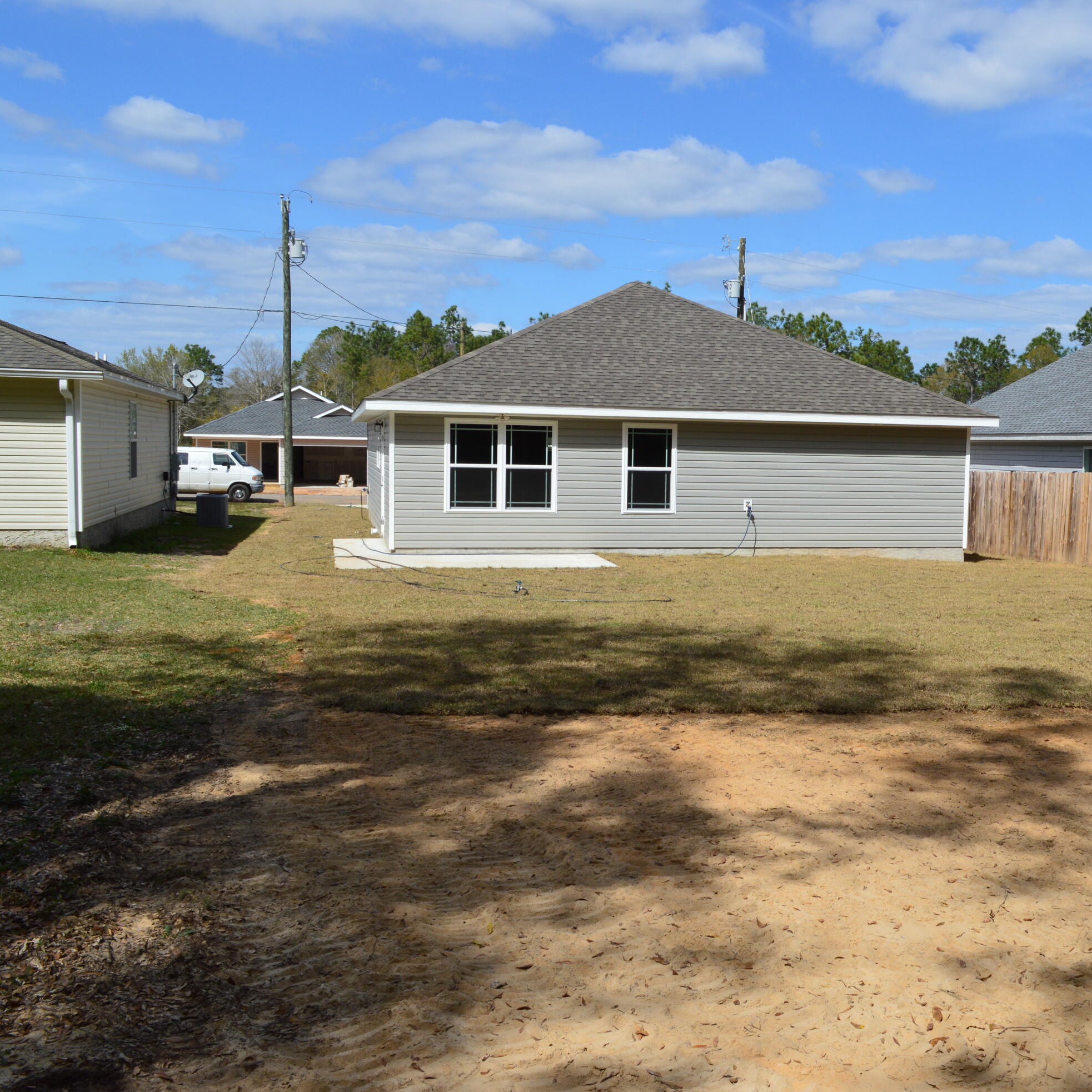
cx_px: 744
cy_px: 538
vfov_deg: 47.2
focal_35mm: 35
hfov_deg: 46.3
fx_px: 1249
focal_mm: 18
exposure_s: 1/500
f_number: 11
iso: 280
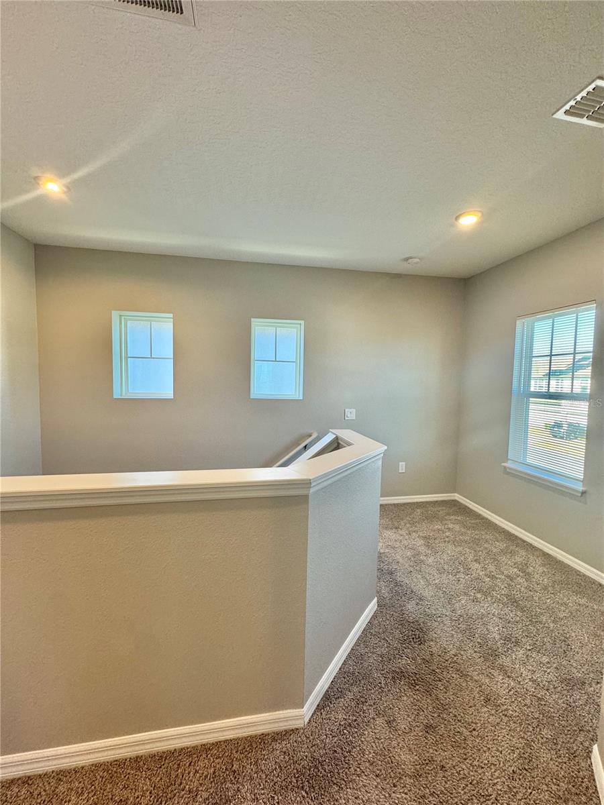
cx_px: 302
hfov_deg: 85.7
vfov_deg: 102.1
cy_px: 402
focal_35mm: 14
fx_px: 326
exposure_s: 1/120
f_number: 2.2
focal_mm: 2.22
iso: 160
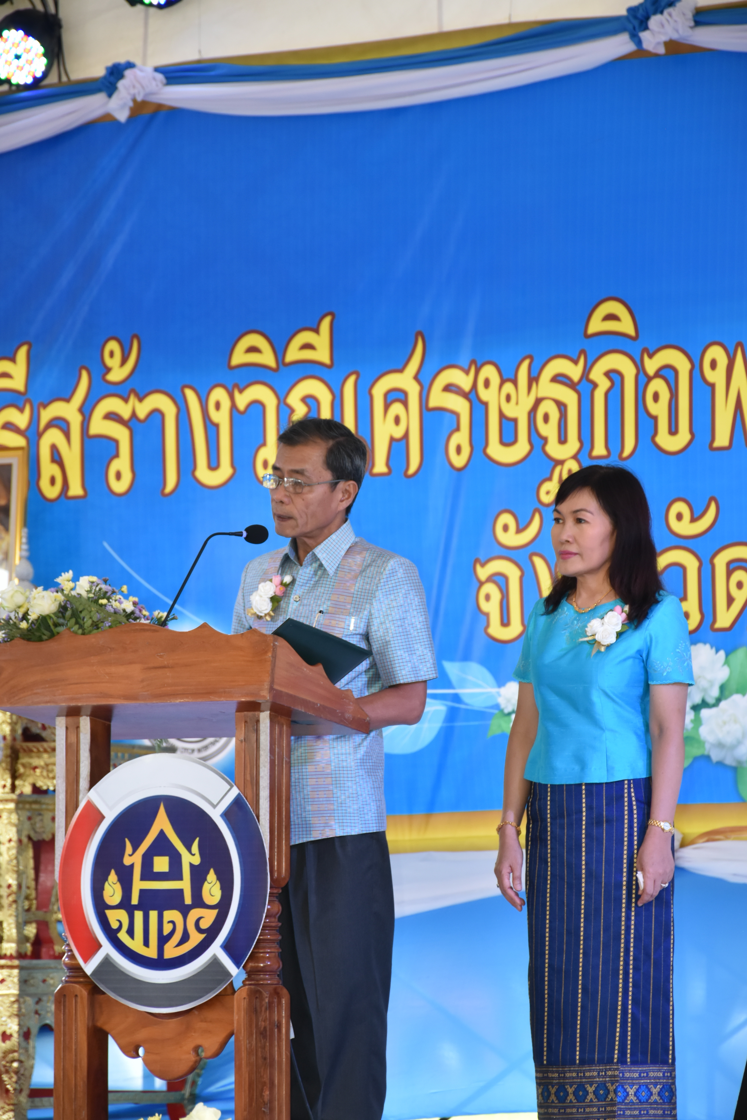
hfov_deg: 8.2
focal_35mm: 168
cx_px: 374
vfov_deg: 12.2
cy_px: 560
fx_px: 5229
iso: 800
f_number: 5.6
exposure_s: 1/200
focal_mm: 112
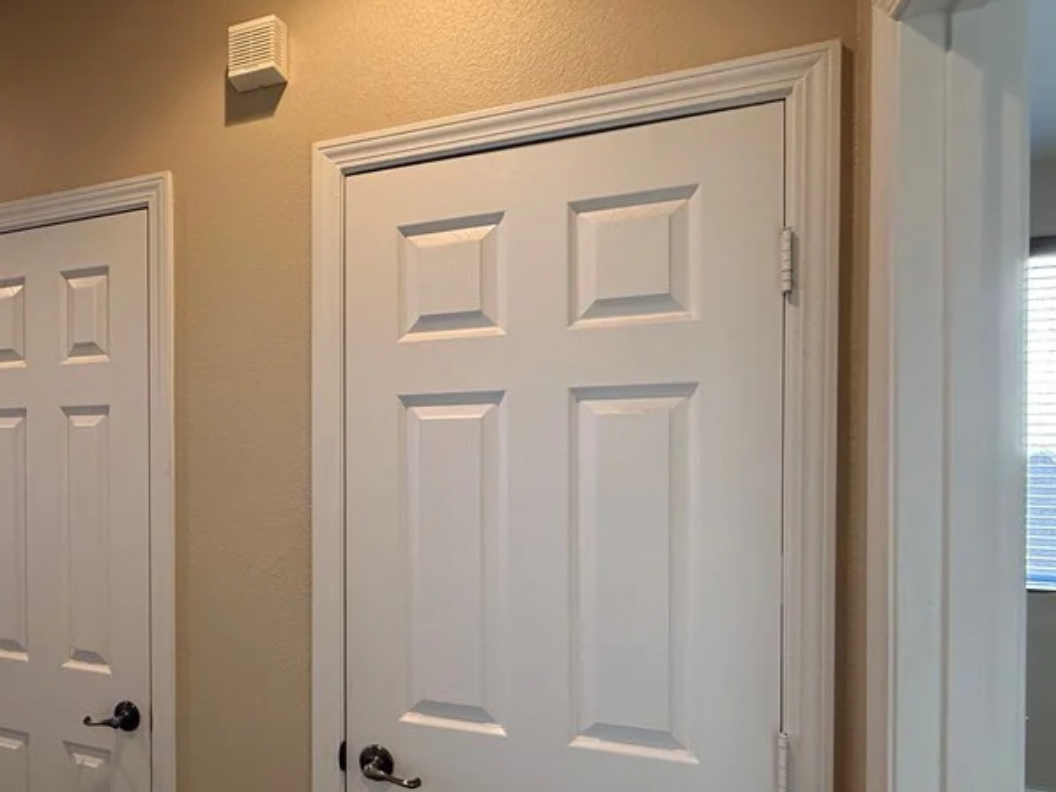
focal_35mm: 24
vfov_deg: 56.5
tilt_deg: -0.8
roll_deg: -0.3
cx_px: 297
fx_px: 732
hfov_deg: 68.1
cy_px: 467
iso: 250
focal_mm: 2.22
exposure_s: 1/60
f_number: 2.2
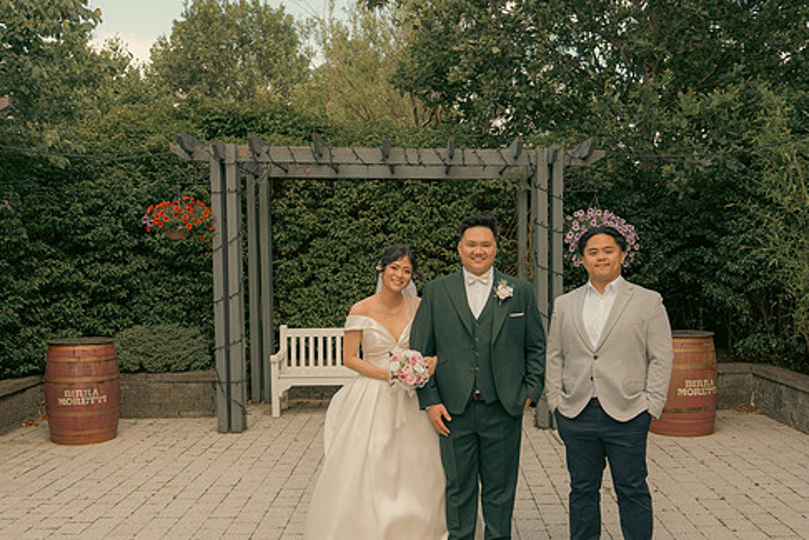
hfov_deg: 51.9
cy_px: 308
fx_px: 831
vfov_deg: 35.9
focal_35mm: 37
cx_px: 414
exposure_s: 1/160
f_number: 5.6
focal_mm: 31
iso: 160
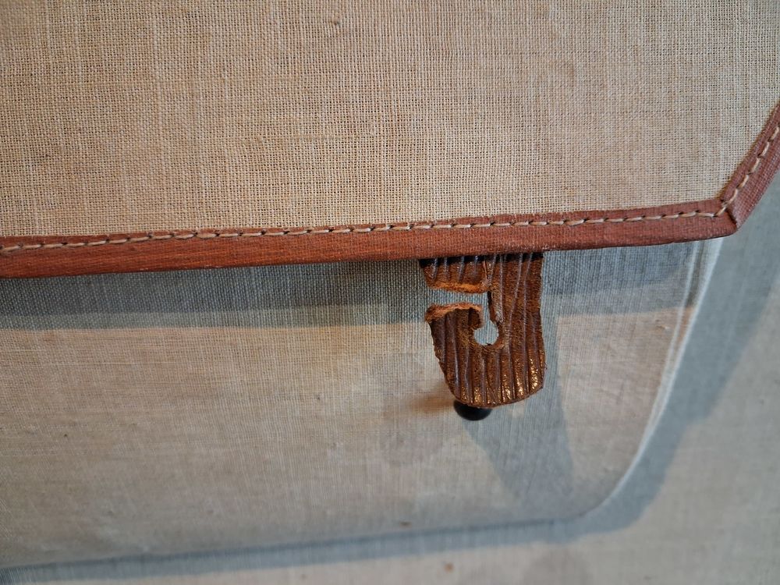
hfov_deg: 65.3
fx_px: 608
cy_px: 292
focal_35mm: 27
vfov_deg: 51.4
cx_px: 390
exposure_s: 1/100
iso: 400
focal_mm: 4
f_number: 1.8
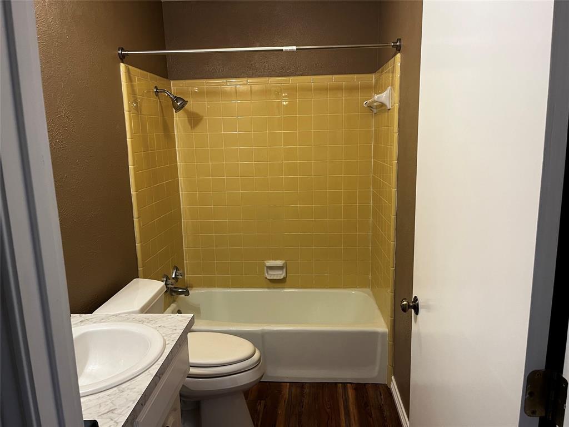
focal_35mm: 26
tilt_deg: -11.0
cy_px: 214
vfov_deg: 53.1
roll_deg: +1.5
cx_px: 284
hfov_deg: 67.3
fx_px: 427
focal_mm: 5.1
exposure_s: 1/60
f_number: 1.6
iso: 125
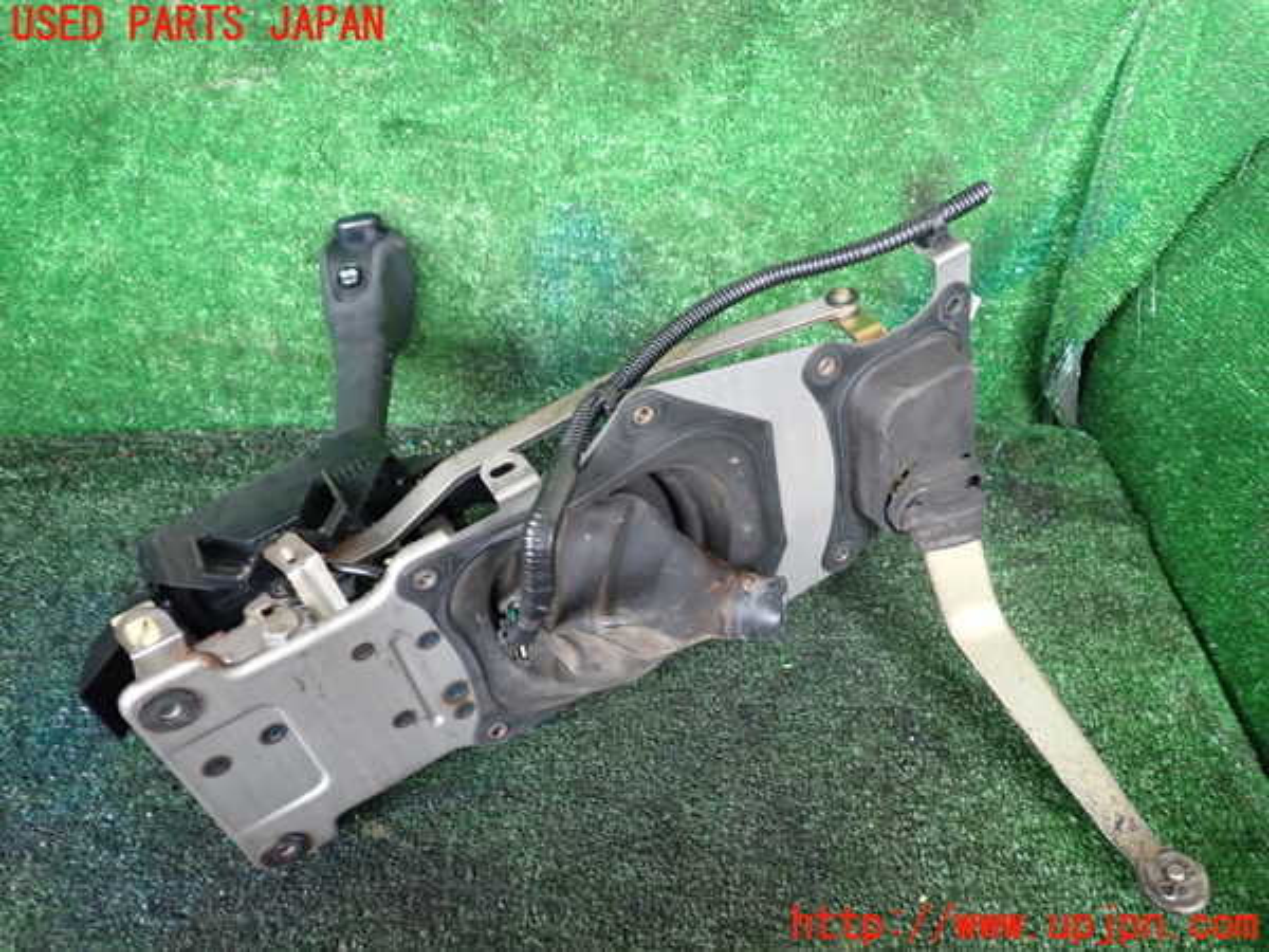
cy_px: 476
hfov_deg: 60.0
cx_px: 634
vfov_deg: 46.8
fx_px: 1100
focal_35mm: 30
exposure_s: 1/30
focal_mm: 5.4
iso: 250
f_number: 2.3
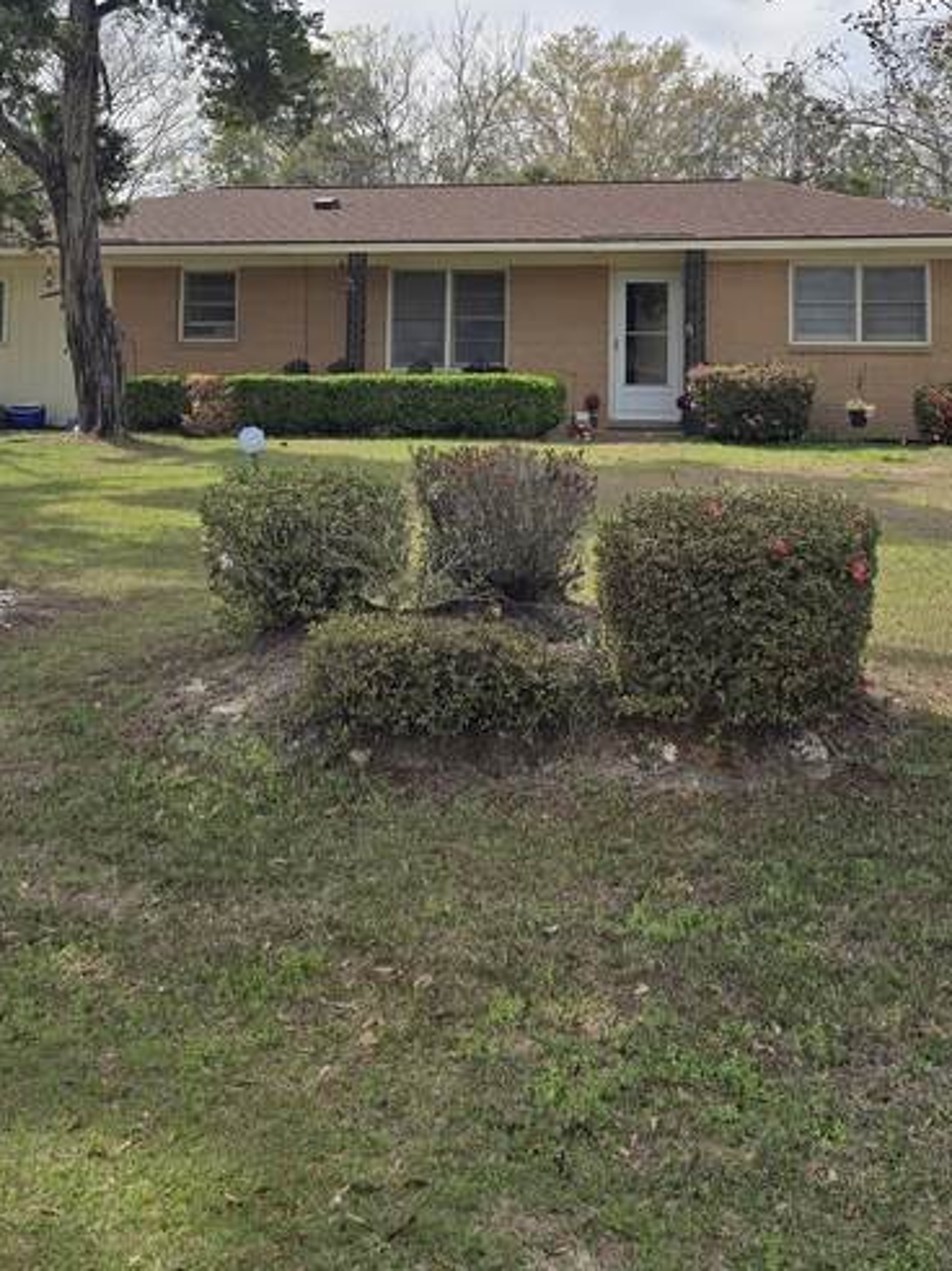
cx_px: 577
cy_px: 280
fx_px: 1651
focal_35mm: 45
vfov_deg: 40.6
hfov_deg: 32.1
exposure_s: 1/939
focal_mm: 6.3
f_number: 1.7
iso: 12
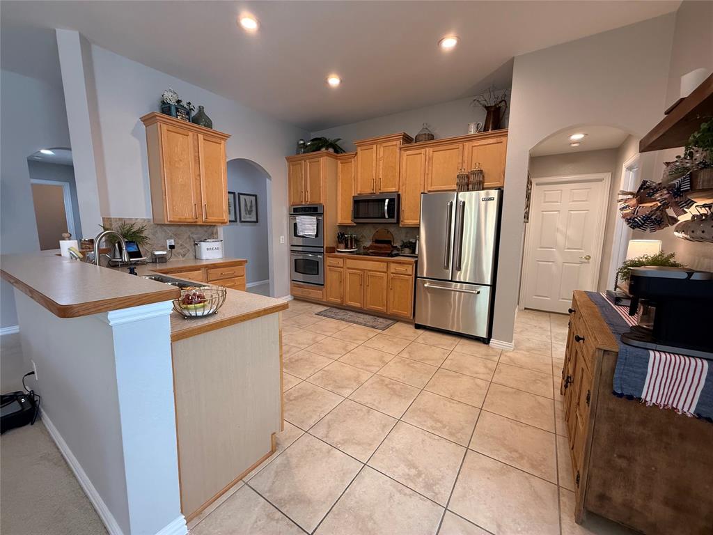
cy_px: 268
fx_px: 288
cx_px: 356
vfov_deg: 85.7
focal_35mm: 14
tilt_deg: -7.4
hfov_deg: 102.1
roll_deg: -0.5
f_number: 2.2
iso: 200
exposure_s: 1/60
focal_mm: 2.22
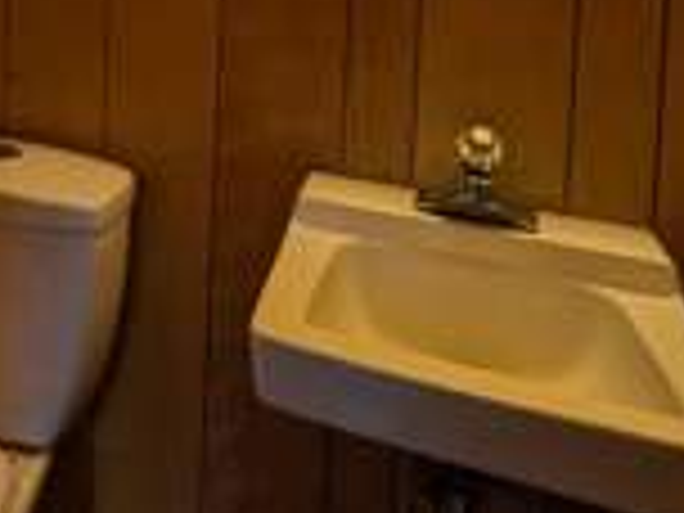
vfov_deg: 32.0
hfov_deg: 44.3
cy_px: -88
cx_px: 58
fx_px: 751
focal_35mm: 38
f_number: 1.7
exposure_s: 1/38.4
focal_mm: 2.02
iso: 43
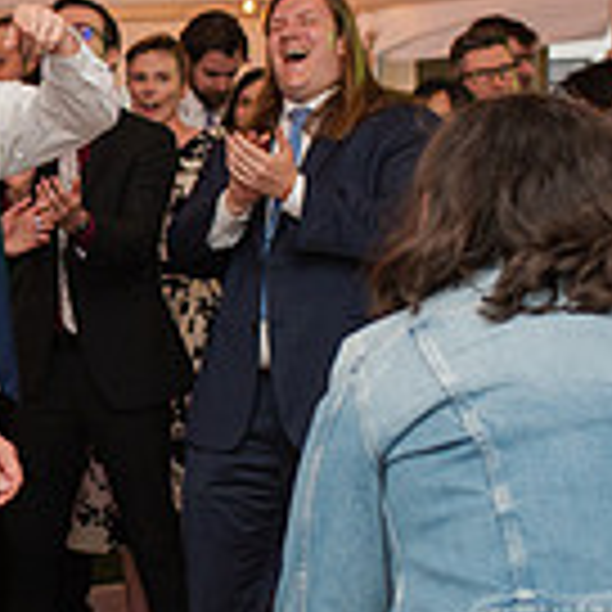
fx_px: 2540
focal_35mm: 127
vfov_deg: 13.7
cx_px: -153
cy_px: 306
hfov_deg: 13.3
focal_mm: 35
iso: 800
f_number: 3.2
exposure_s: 1/200
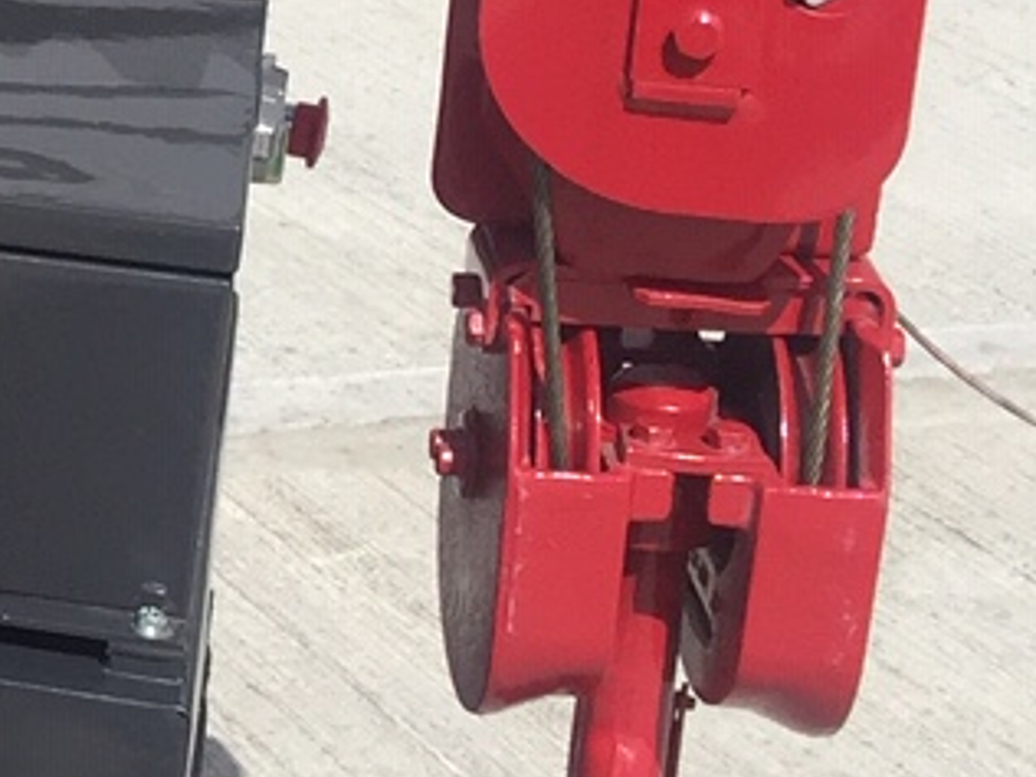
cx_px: -1397
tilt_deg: -18.2
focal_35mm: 150
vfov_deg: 9.9
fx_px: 4489
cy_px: 144
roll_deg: -0.5
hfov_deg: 11.2
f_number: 2.2
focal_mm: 4.15
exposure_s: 1/1883
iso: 32
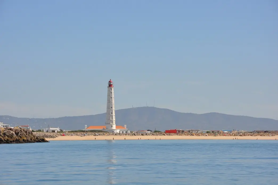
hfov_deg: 13.1
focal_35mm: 158
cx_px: 139
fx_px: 1215
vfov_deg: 8.7
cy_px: 92
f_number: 10
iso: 200
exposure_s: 1/400
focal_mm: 105
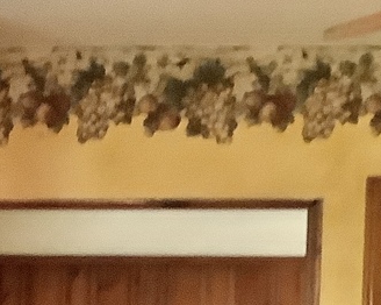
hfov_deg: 13.3
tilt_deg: -3.3
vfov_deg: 10.8
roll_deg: -1.3
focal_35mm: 133
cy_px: 566
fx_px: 1499
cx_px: -263
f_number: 2.4
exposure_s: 1/24
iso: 640
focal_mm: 3.3
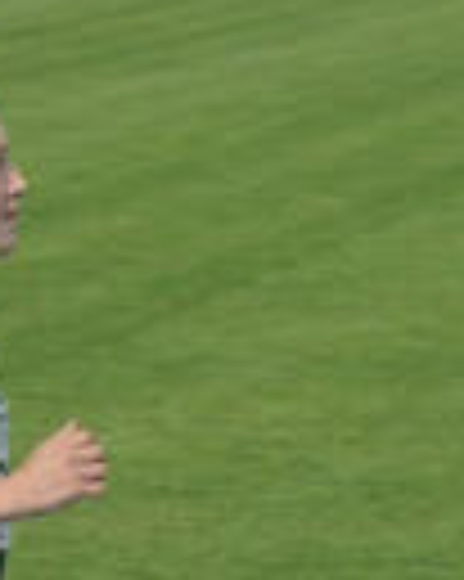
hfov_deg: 3.7
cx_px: -9
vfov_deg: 4.7
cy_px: 728
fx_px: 7098
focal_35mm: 413
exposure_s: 1/320
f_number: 7.1
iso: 100
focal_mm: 70
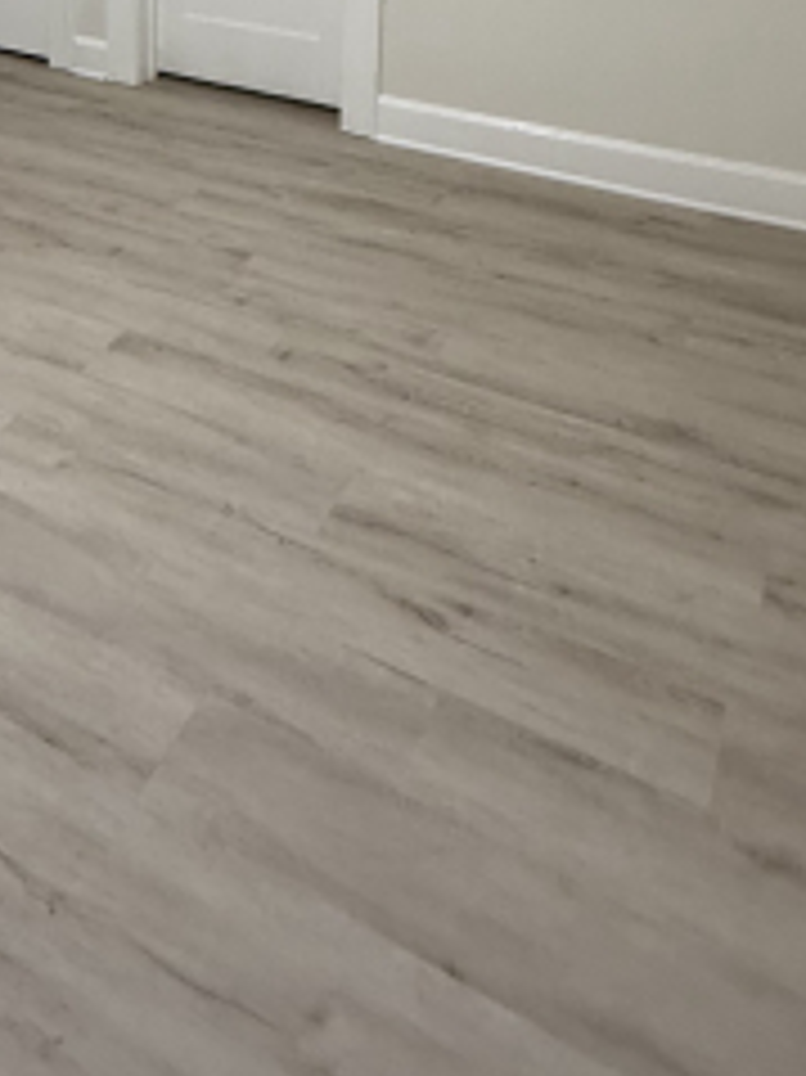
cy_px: -79
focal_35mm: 39
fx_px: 1212
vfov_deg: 39.9
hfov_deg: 35.0
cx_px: 108
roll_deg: -0.3
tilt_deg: -10.9
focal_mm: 2.22
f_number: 2.2
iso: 200
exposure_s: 1/120
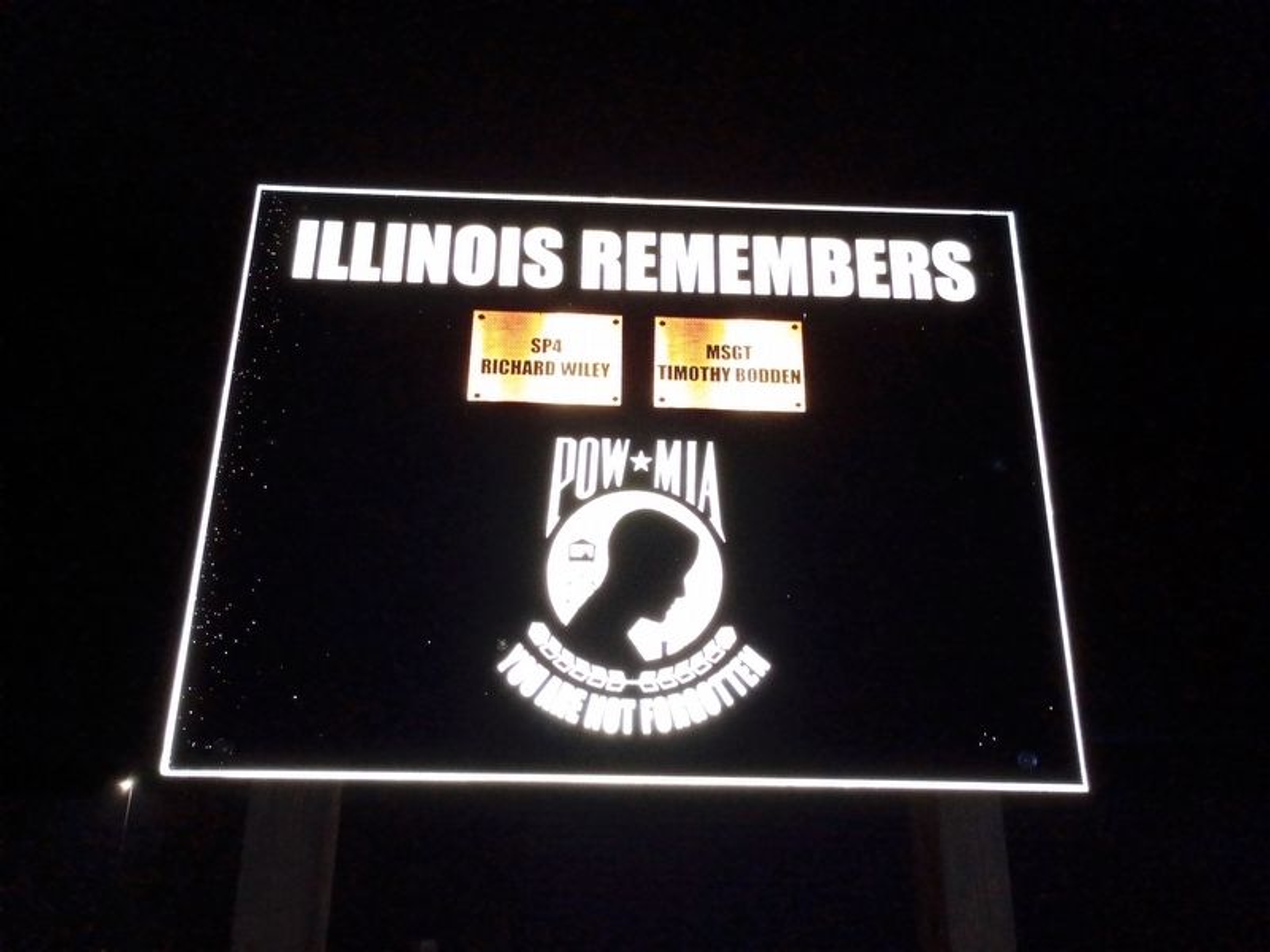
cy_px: 476
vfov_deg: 48.2
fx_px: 1064
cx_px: 635
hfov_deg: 61.7
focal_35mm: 29
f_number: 1.8
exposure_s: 1/24
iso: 100
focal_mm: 4.27
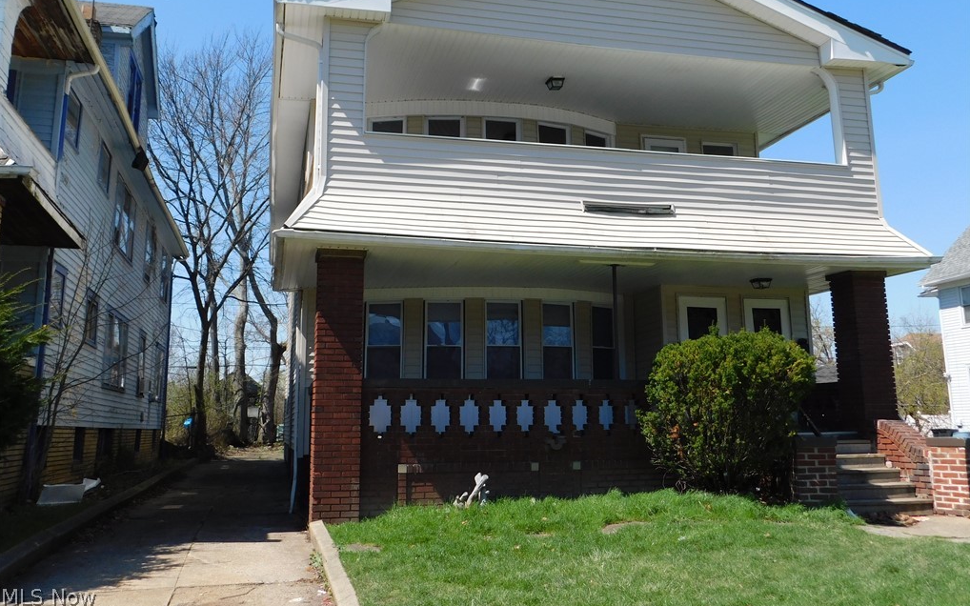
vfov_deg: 39.3
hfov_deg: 59.7
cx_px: 484
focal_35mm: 32
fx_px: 846
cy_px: 247
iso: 125
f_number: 3.2
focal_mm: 5.3
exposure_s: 1/1000
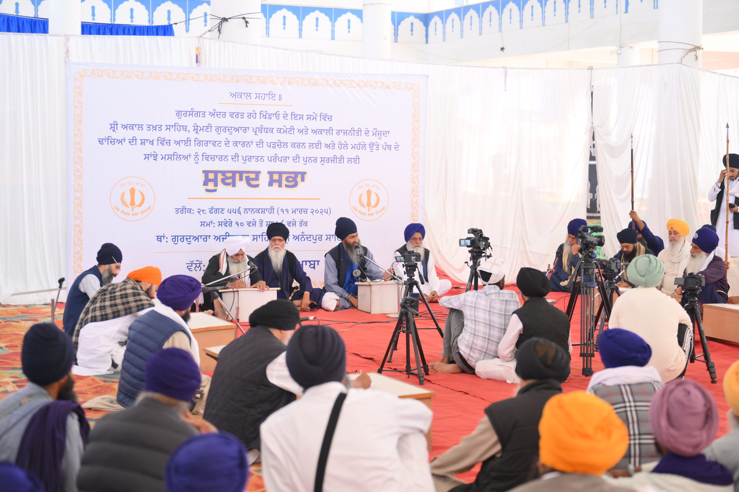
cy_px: 246
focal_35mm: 57
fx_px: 1170
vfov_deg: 23.8
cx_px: 370
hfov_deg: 35.1
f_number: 2.5
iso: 640
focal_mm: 57
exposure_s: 1/250
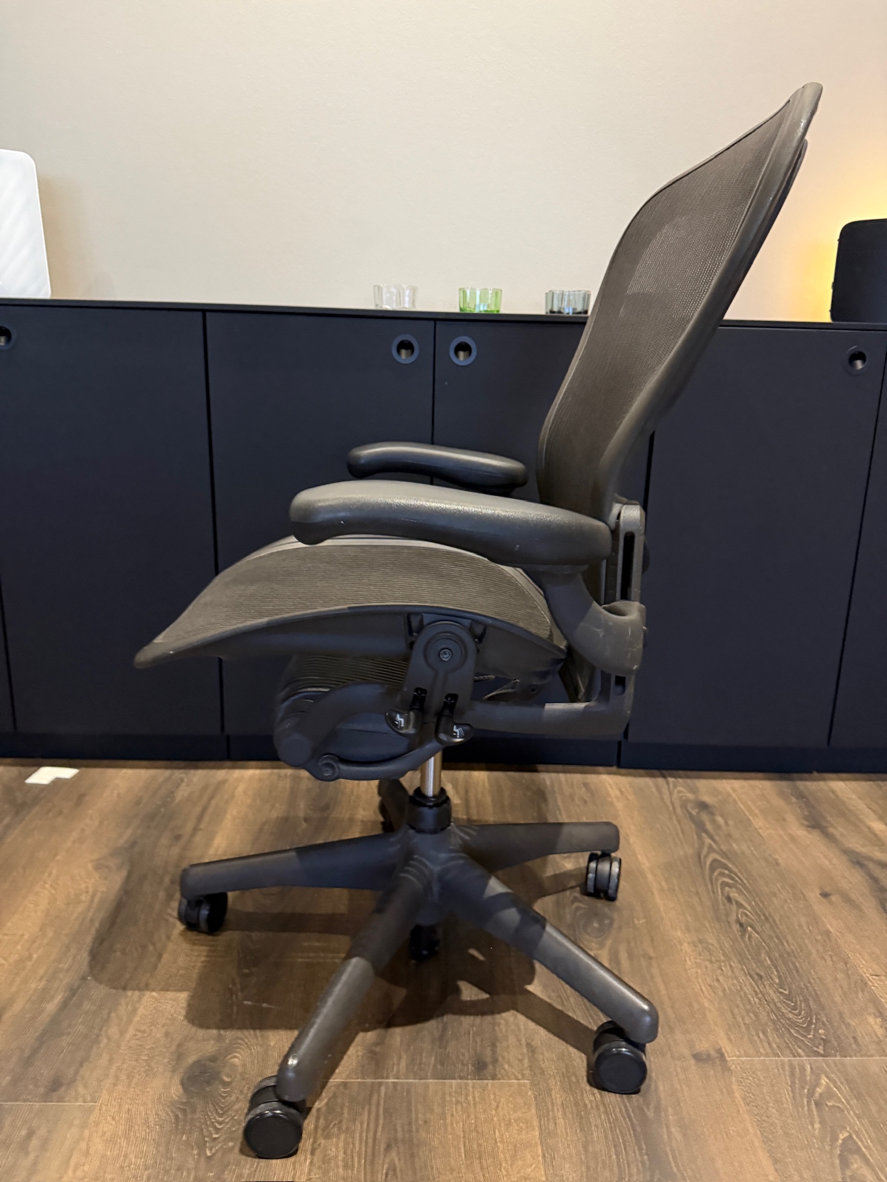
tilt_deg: -11.1
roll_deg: -2.1
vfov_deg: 71.6
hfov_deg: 56.8
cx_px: 444
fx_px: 820
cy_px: 591
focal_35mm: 24
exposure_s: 1/31
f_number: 1.78
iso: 1000
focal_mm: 6.76
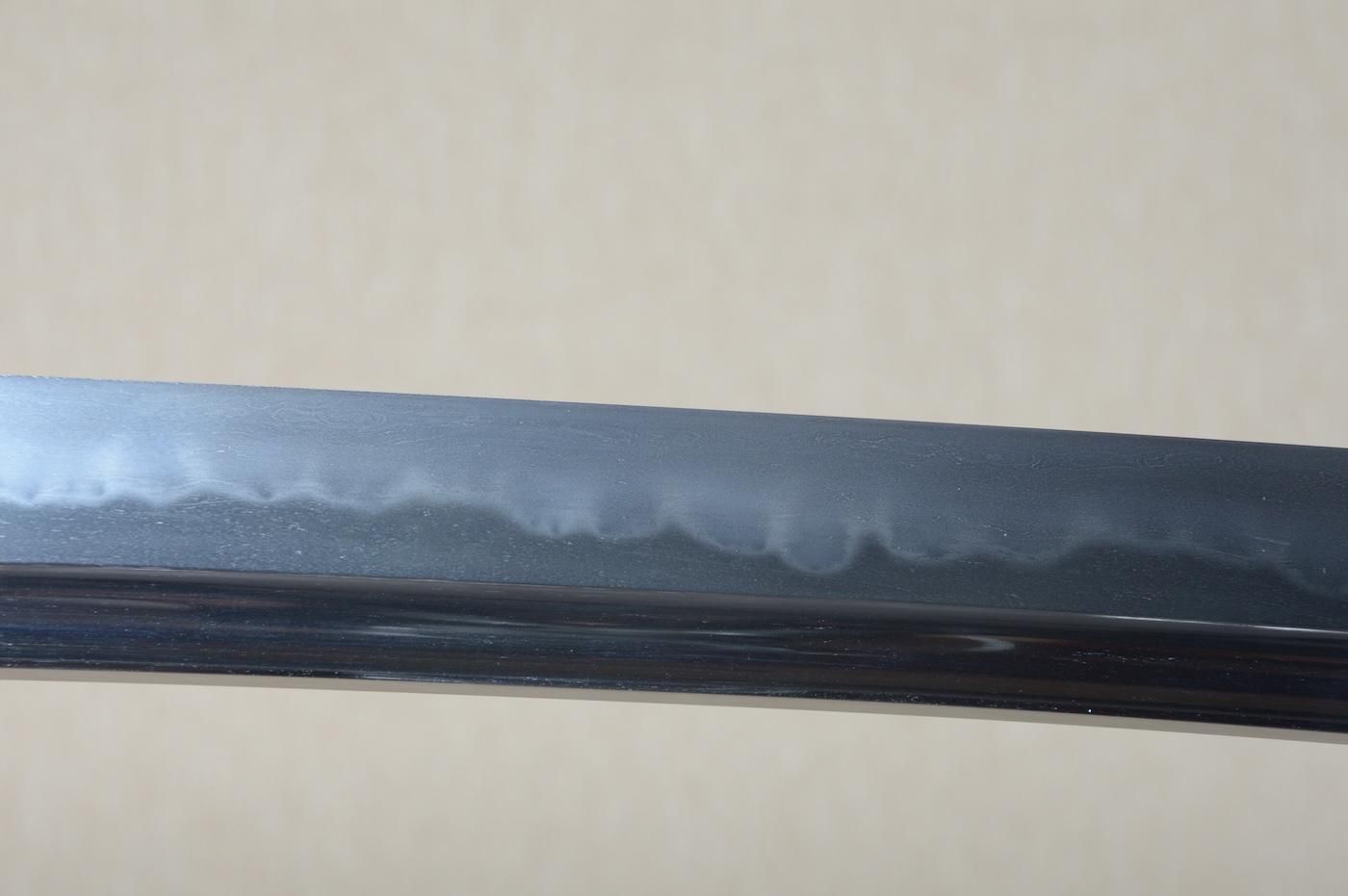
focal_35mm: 142
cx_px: 674
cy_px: 448
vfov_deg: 9.6
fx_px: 5331
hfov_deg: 14.4
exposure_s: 1/1.6
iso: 400
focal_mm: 95
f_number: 11
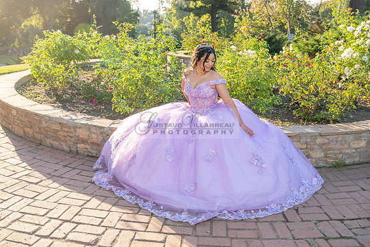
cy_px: 124
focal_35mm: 37
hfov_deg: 51.9
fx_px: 380
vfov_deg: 36.0
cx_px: 185
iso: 200
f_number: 6.3
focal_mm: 37
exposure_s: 1/200
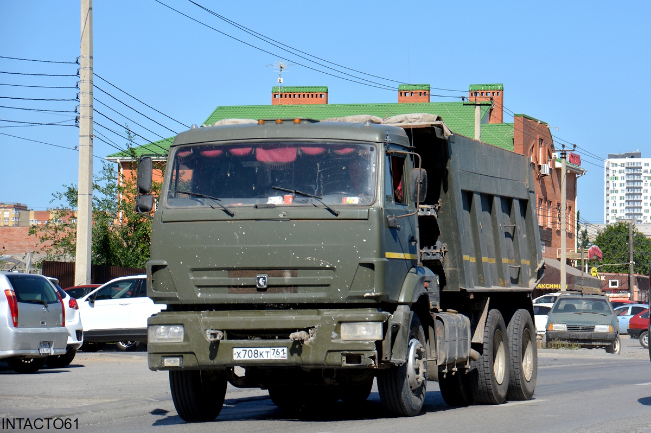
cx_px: 326
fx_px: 2439
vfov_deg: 10.1
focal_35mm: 135
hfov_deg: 15.2
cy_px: 216
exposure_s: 1/2000
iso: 400
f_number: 7.1
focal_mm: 90
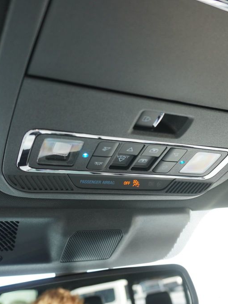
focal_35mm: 35
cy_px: 153
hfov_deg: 40.6
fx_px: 307
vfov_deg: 52.6
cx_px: 132
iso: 160
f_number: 4
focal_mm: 16
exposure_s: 1/60
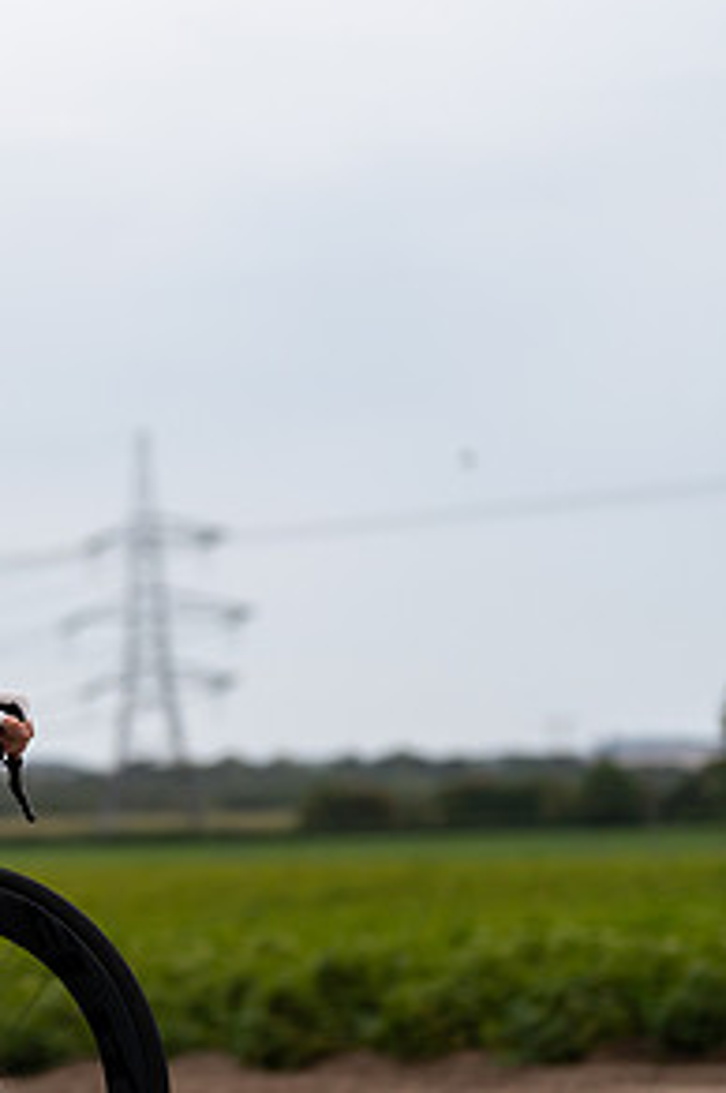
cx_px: -322
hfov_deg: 6.9
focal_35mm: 197
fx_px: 5973
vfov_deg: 10.5
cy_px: 623
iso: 250
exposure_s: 1/800
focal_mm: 99
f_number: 2.8
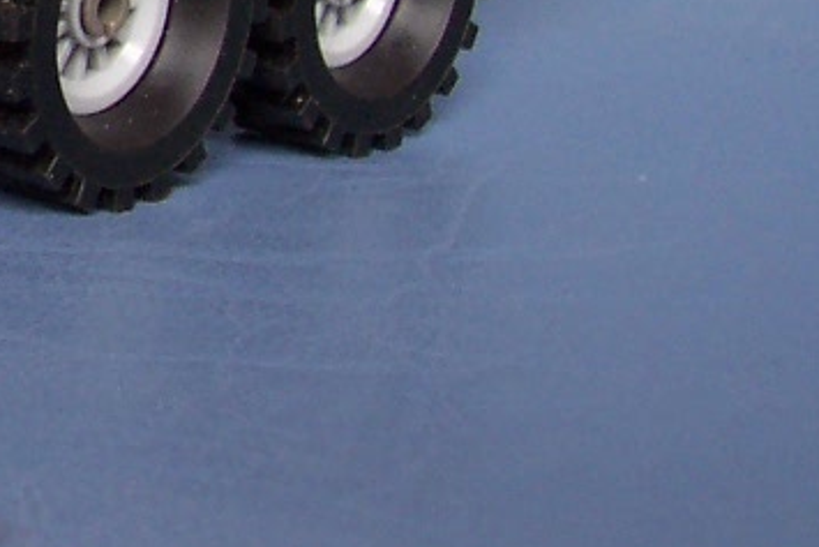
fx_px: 2959
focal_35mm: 130
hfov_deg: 14.3
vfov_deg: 10.2
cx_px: -547
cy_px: -307
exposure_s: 1/125
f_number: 2.8
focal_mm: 5.6
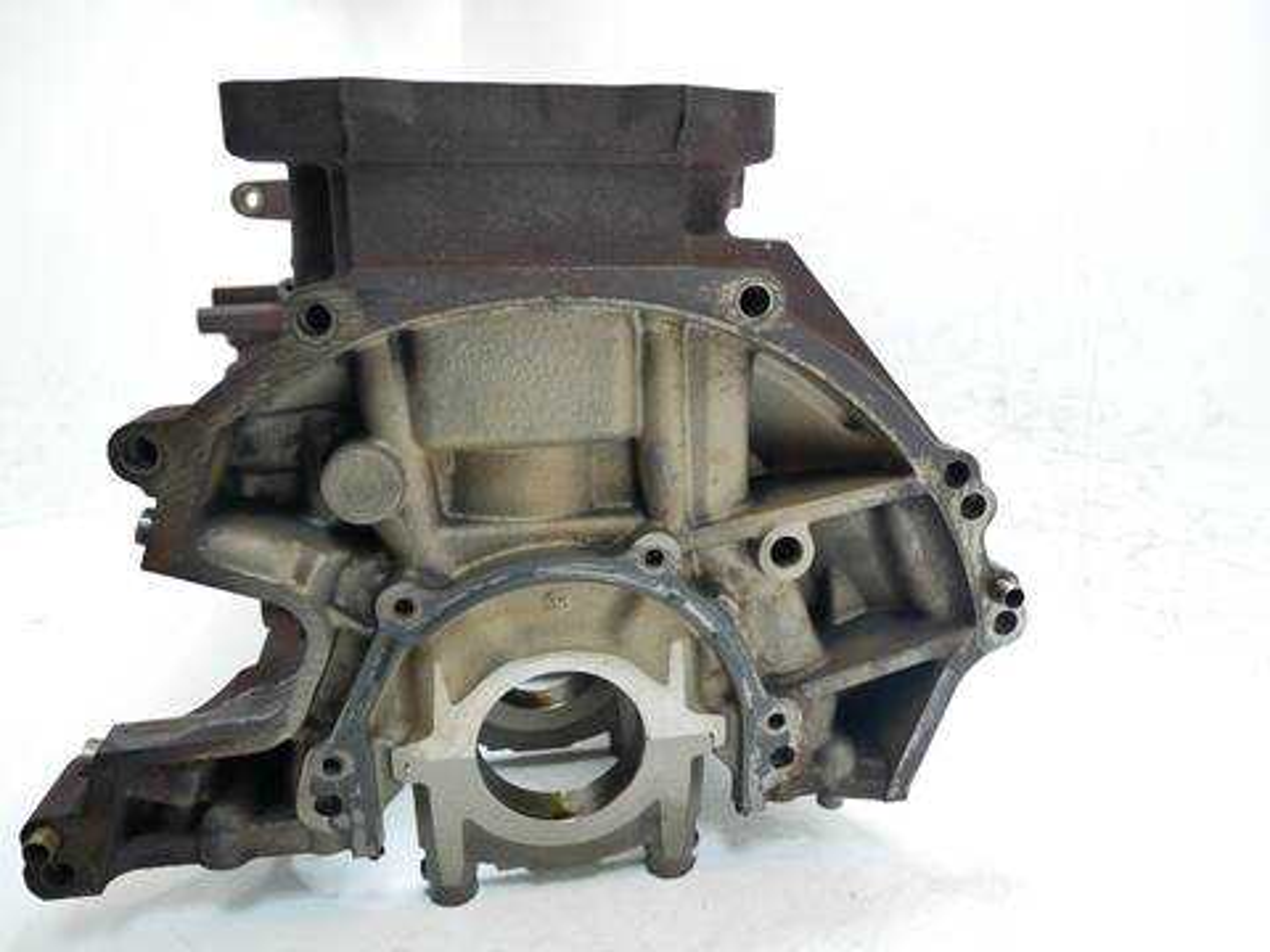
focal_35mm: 24
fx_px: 881
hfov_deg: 71.6
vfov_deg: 56.8
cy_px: 476
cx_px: 635
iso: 200
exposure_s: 1/60
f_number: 3.5
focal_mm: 12
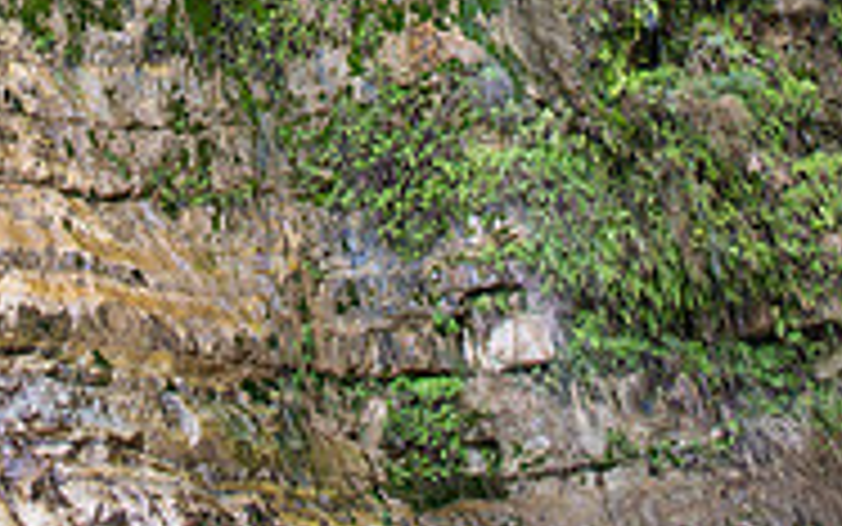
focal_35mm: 59
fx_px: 1354
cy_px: -373
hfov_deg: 33.8
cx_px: 198
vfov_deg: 18.2
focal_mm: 24
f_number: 2.8
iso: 200
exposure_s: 1/80
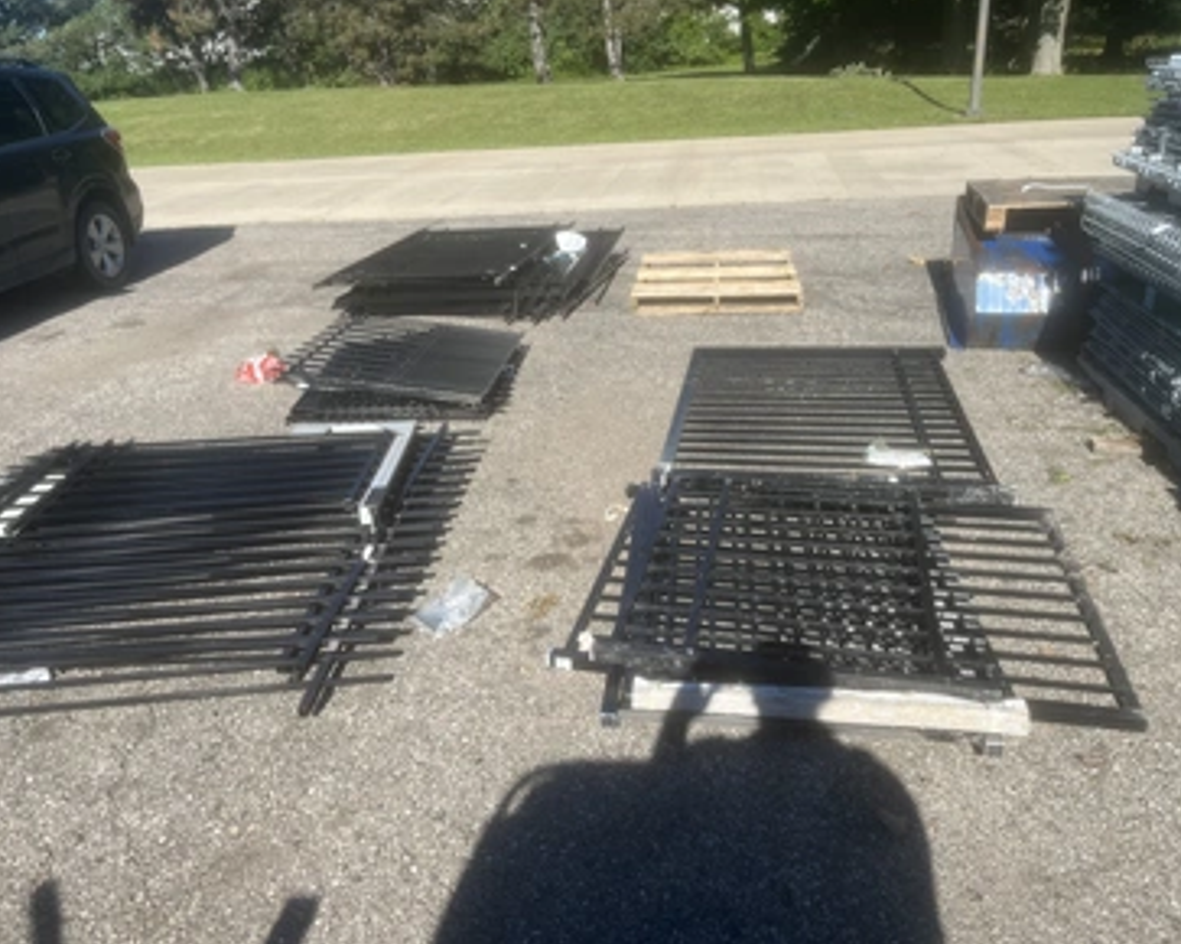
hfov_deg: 62.1
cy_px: 475
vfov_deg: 51.5
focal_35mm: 28
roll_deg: +3.6
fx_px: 978
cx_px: 534
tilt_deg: -23.7
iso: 50
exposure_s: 1/2825
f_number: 1.6
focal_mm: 5.1
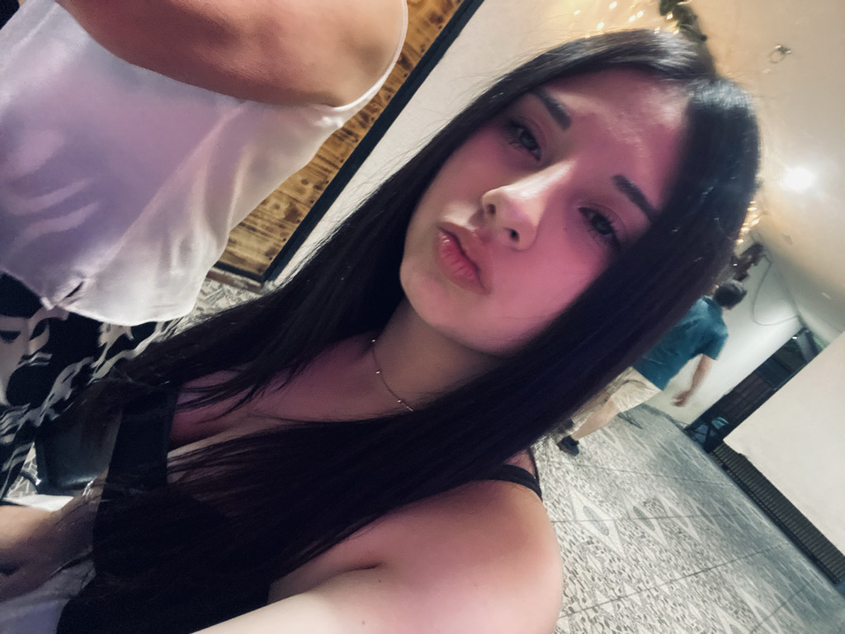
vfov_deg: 58.9
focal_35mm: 23
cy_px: 317
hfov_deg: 73.9
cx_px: 422
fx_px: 561
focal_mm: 2.71
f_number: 2.2
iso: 800
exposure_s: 1/15
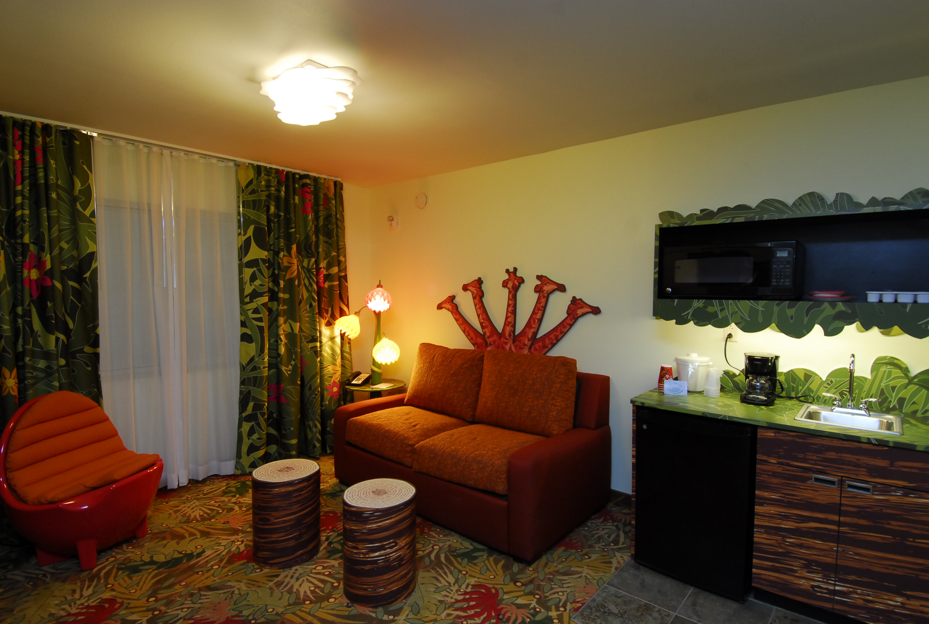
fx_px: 465
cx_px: 464
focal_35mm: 18
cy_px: 312
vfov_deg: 67.6
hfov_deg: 89.9
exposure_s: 1/13
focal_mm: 12
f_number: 7.1
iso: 400
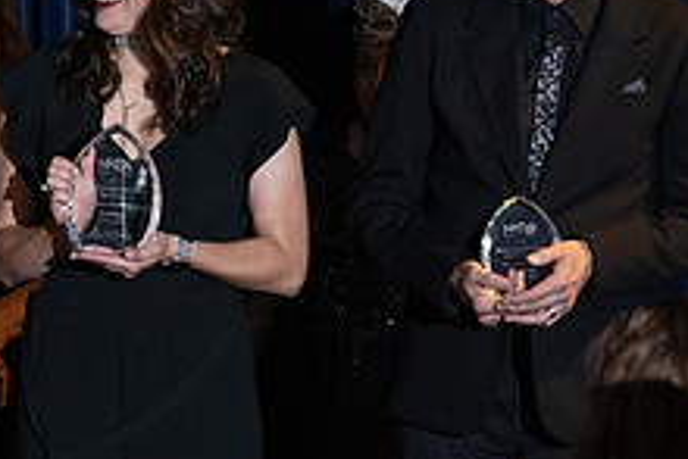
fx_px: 7554
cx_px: -216
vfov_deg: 3.5
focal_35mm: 395
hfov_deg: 5.2
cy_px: 311
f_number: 5
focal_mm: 150
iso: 2500
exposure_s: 1/200
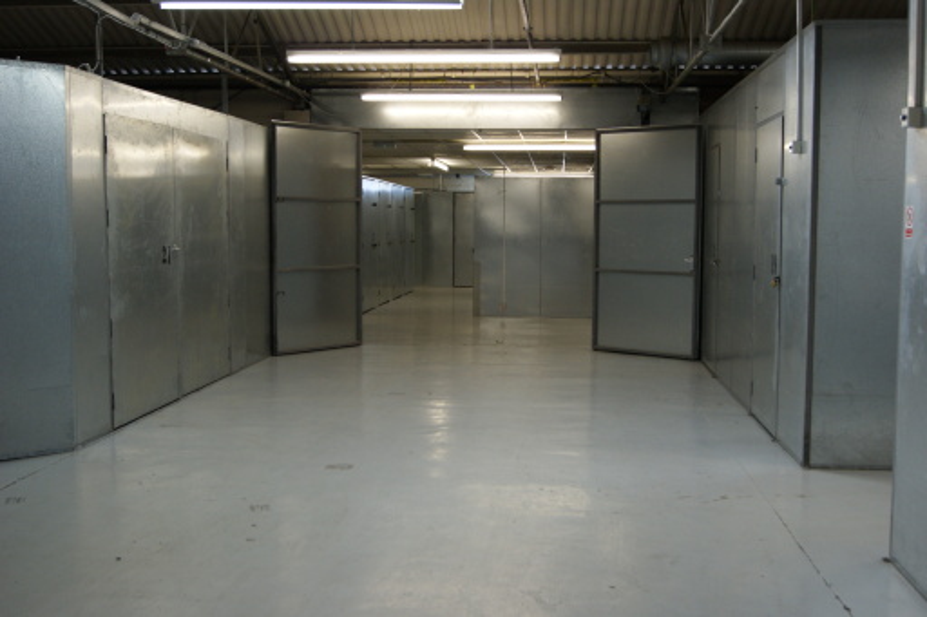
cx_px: 464
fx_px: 1004
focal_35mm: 39
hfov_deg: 49.6
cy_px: 308
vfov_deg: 34.2
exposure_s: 1/50
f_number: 4.5
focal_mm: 26
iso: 400
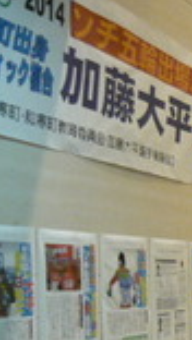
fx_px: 876
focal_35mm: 97
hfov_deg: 10.9
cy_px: 306
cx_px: 434
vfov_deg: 21.5
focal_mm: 5.5
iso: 320
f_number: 2.8
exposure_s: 1/30
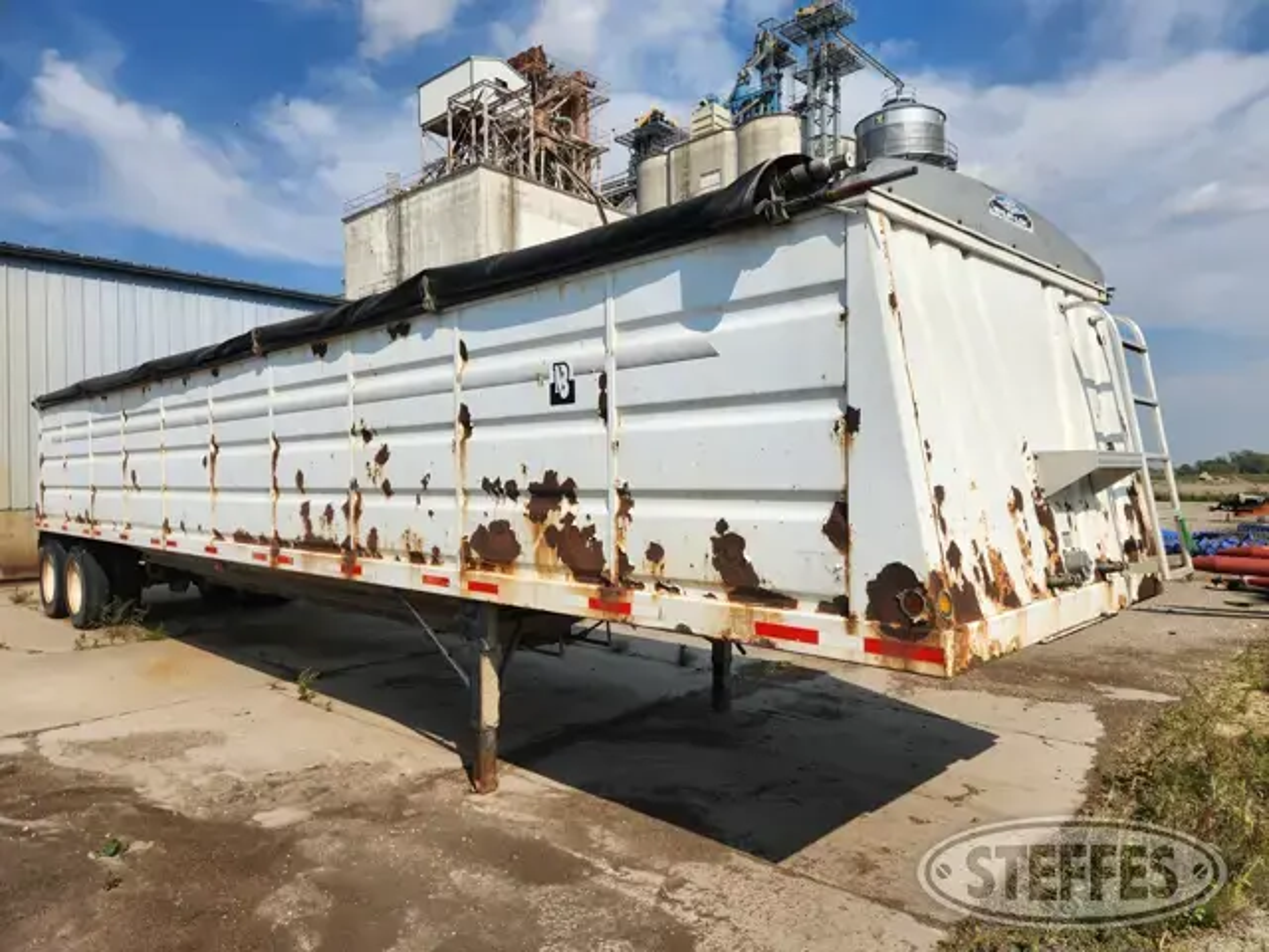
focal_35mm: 23
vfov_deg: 58.9
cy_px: 476
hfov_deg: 73.9
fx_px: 843
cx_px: 634
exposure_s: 1/3409
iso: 20
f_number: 1.8
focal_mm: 5.4
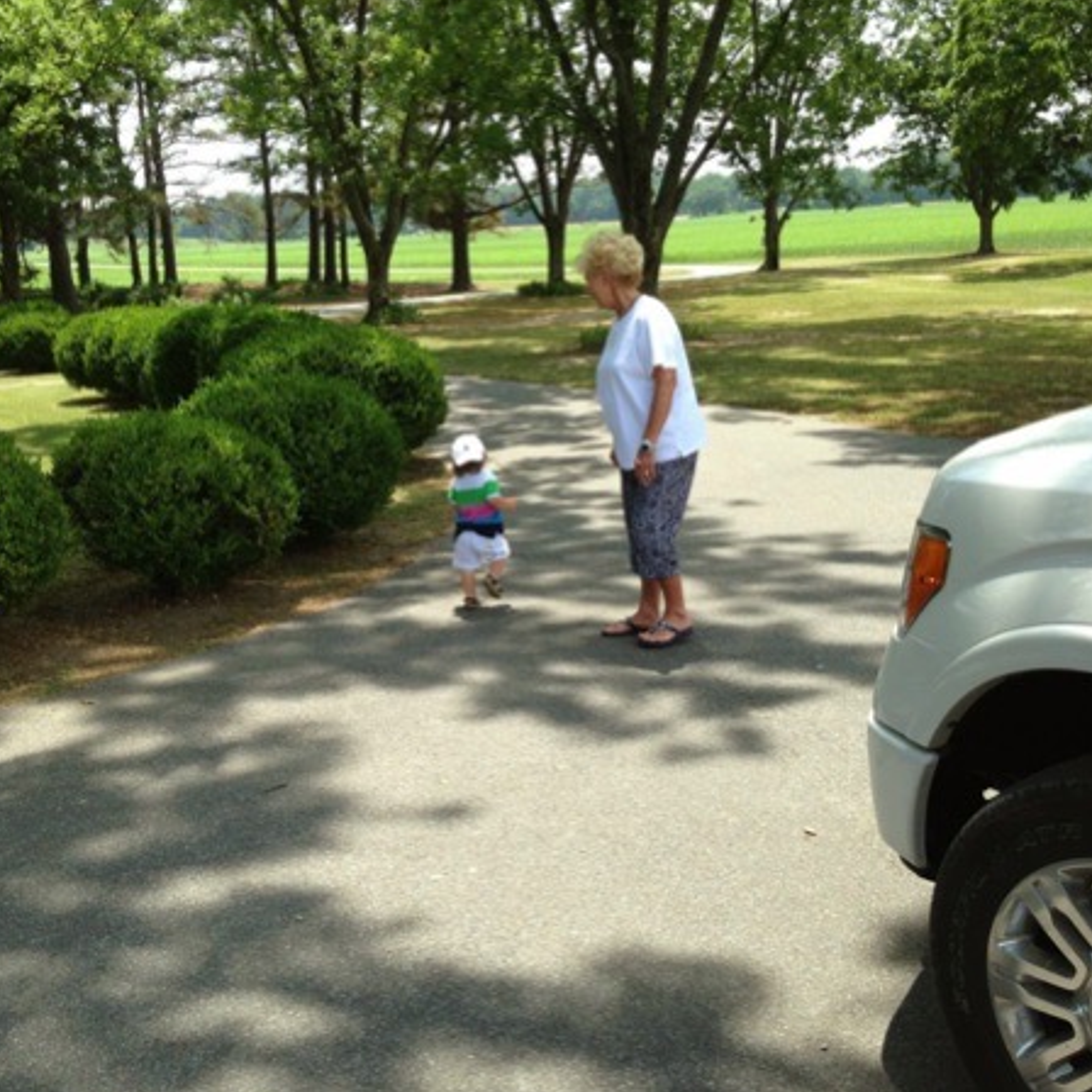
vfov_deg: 41.9
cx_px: 446
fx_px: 1428
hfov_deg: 41.7
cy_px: 551
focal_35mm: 40
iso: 50
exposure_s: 1/704
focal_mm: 4.13
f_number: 2.4
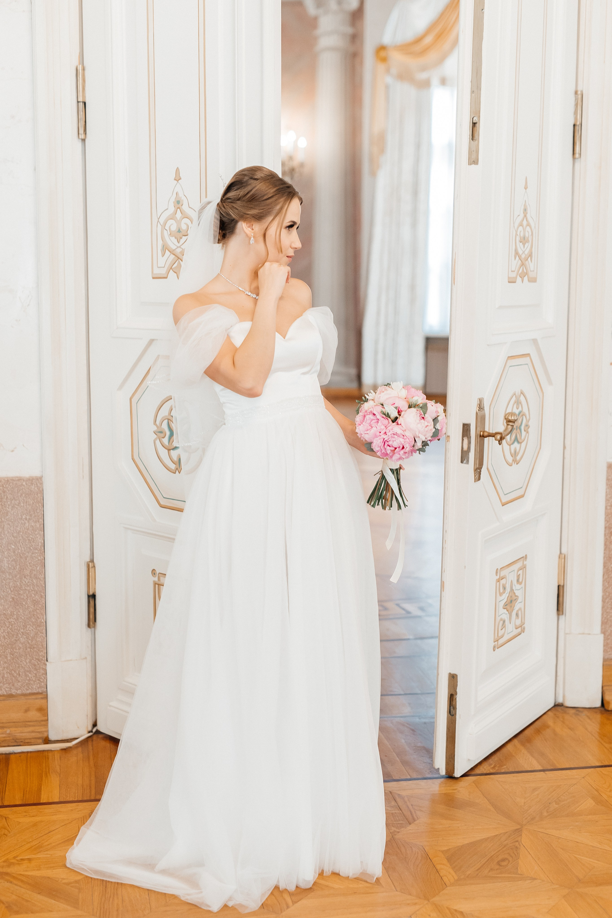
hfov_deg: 27.0
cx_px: 306
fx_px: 1276
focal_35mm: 50
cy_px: 459
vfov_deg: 39.6
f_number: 2.8
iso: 1250
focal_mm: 50
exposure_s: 1/160
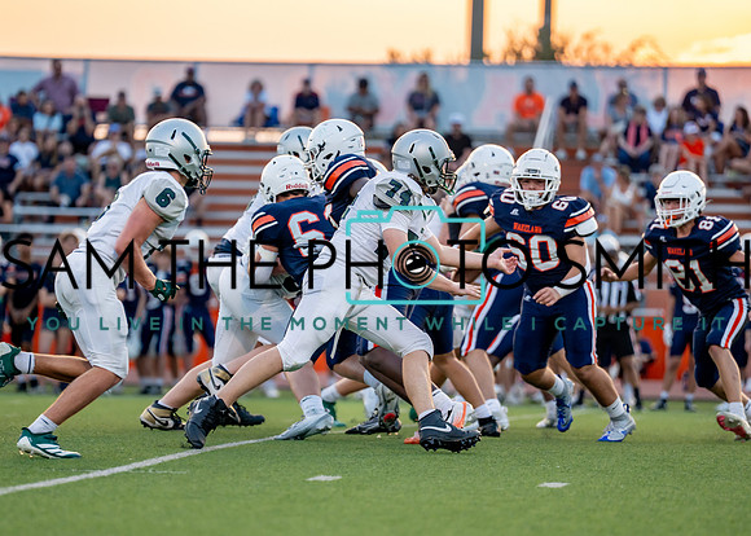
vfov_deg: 6.0
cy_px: 288
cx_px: 289
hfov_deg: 8.5
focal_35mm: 238
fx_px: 5073
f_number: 2.8
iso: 640
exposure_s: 1/1000
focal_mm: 197
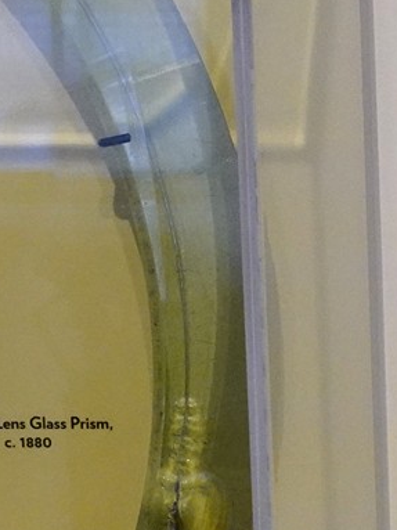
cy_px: 317
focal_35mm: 186
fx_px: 2846
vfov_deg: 10.6
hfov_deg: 7.5
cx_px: 936
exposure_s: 1/80
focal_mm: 37
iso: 6400
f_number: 14
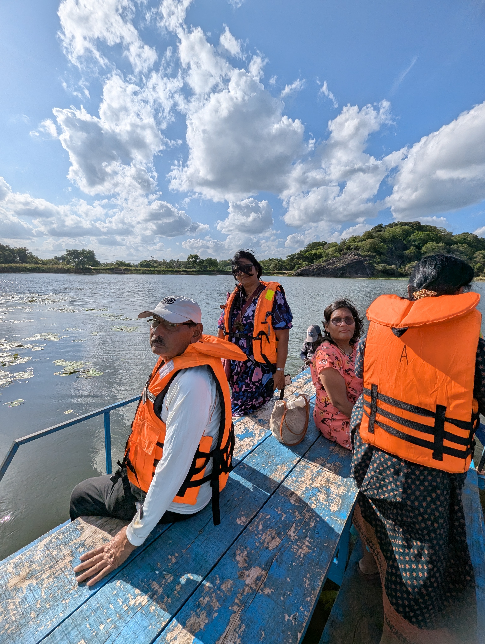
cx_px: 242
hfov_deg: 90.1
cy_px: 322
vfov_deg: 106.1
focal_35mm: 13
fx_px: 242
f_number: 2.2
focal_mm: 1.95
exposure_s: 1/3788
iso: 44
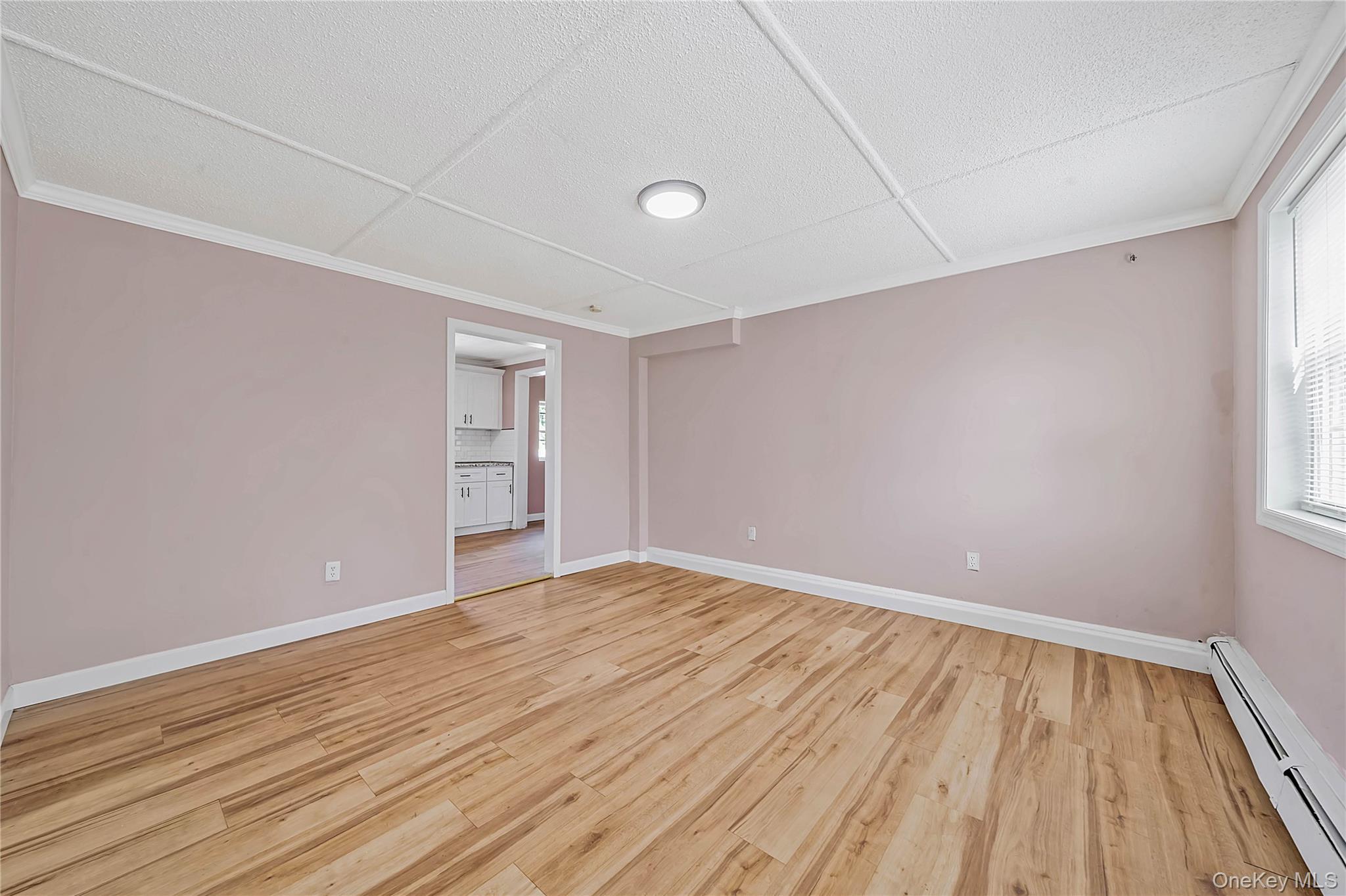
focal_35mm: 13
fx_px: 486
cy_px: 448
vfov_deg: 85.4
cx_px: 673
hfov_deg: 108.3
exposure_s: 1/8
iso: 500
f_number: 11
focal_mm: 13
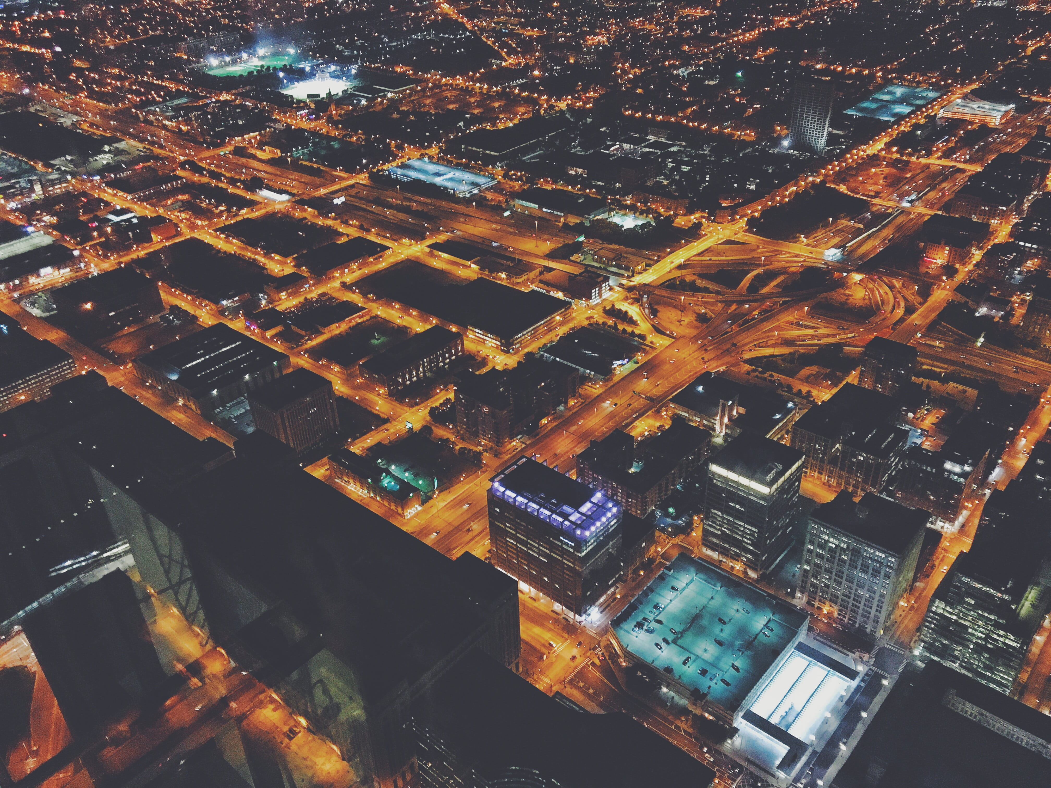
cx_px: 526
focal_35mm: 29
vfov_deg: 48.2
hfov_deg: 61.7
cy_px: 394
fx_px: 880
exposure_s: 1/15
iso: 400
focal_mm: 4.15
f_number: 2.2
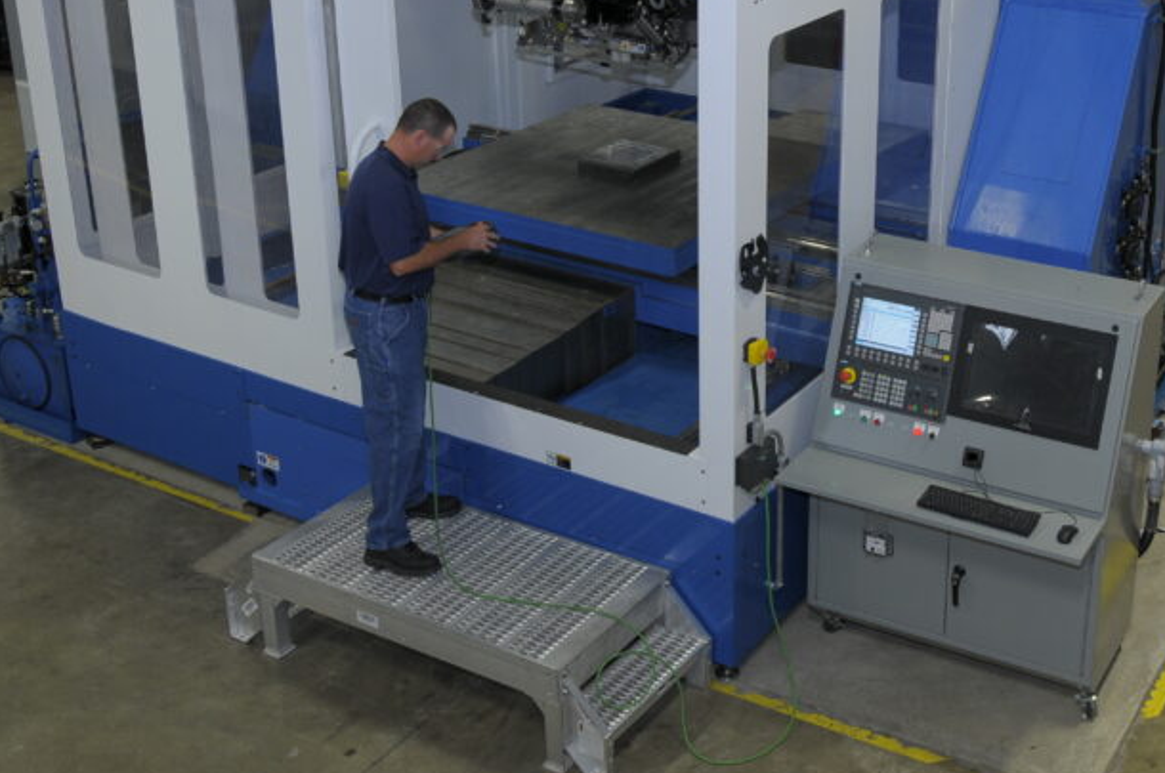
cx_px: 787
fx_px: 1384
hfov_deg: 44.9
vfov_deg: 30.5
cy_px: 168
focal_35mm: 43
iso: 200
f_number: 5.6
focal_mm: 17
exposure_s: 1/20
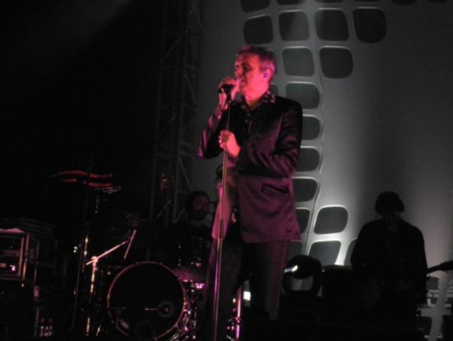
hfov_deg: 21.8
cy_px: 170
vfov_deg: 16.4
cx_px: 226
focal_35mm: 90
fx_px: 1179
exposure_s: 1/100
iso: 800
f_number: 5.4
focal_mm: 16
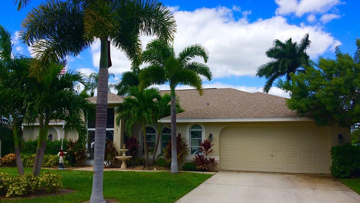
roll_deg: +0.7
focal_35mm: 32
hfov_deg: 61.0
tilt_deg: +5.4
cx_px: 181
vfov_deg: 36.7
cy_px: 106
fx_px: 306
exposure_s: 1/2053
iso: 32
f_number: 2.2
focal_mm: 4.15
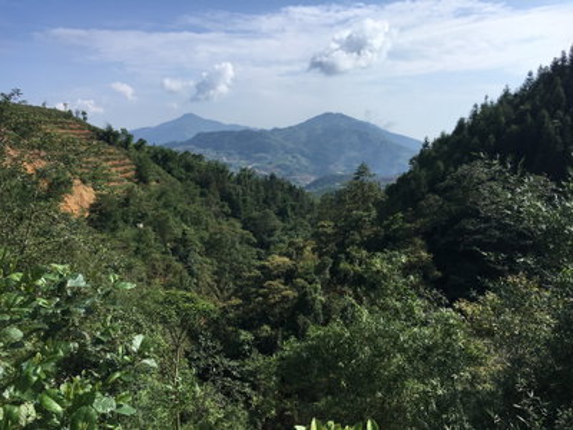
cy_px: 215
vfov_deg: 48.2
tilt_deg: -7.6
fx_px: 480
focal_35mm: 29
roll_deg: -1.7
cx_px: 286
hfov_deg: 61.7
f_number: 2.2
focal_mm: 4.15
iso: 25
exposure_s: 1/1972
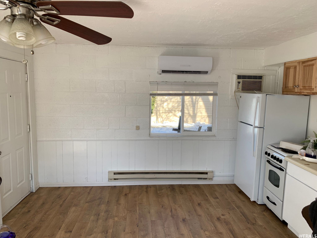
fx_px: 238
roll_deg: -1.2
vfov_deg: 53.1
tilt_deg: -6.7
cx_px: 158
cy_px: 119
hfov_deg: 67.3
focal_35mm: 26
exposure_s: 1/122
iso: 25
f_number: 1.8
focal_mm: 4.25
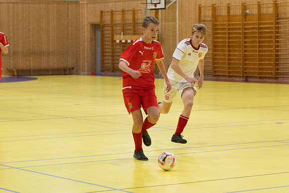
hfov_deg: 17.8
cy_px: 96
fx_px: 922
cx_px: 144
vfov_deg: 11.9
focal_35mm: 115
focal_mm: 70
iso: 3600
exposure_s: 1/400
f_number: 3.2
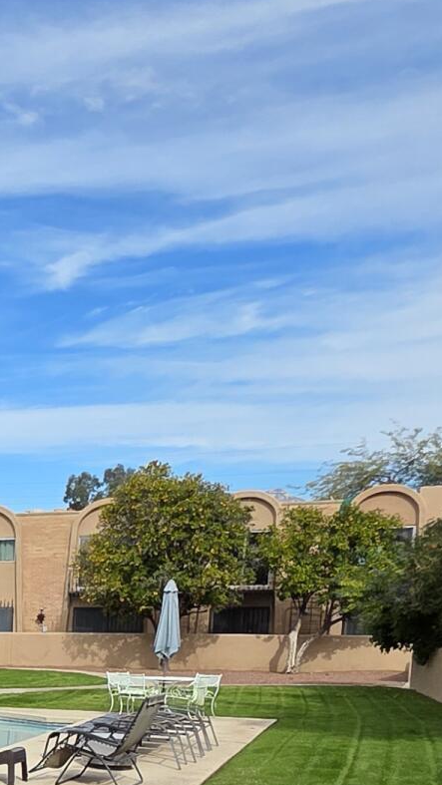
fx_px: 1125
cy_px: 789
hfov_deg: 17.6
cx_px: -373
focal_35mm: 54
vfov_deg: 34.9
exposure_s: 1/1610
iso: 40
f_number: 1.9
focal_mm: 2.2
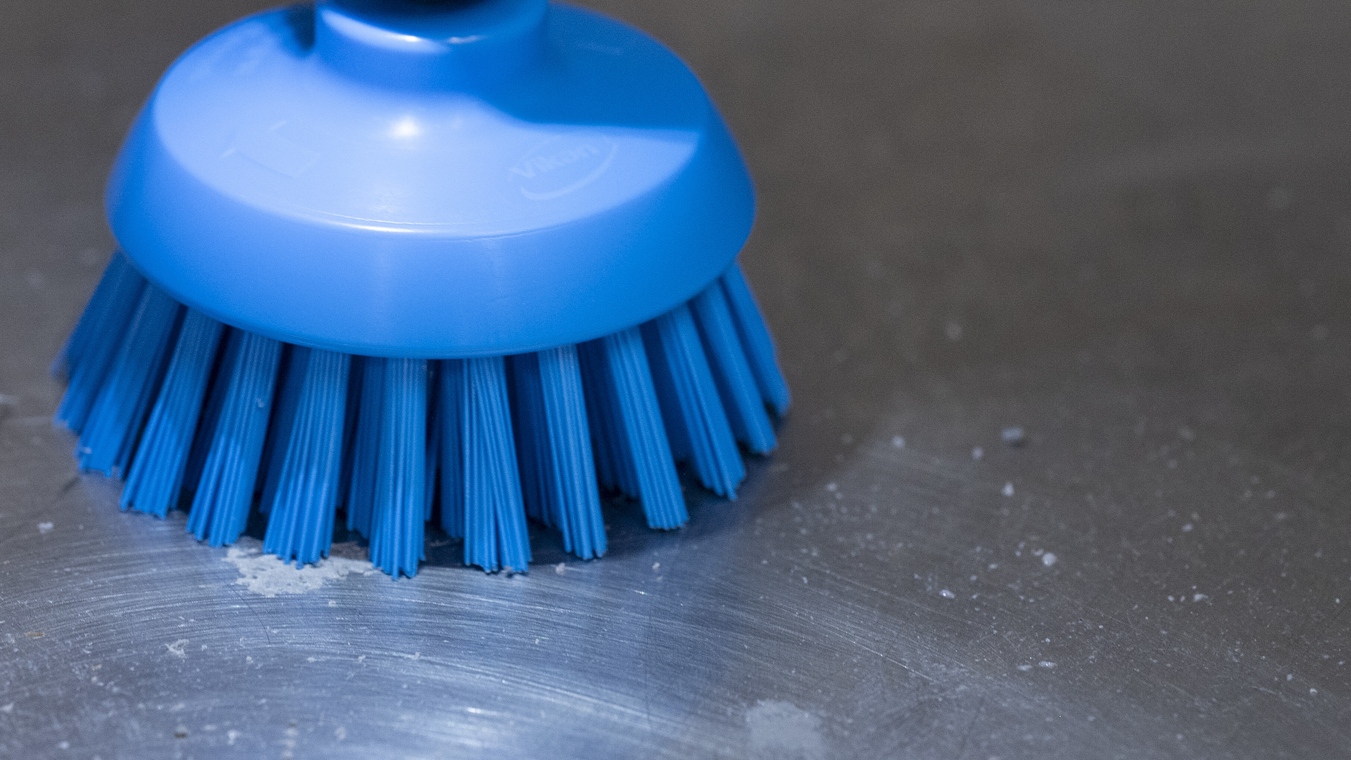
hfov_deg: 10.0
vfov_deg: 5.6
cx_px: 674
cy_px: 92
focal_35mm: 216
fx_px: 7738
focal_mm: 110
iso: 1000
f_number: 3.6
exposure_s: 1/125
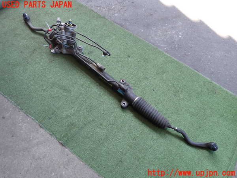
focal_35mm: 30
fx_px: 205
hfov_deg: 60.0
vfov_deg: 46.8
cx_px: 118
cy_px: 89
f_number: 2.3
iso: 200
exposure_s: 1/100
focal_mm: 5.4
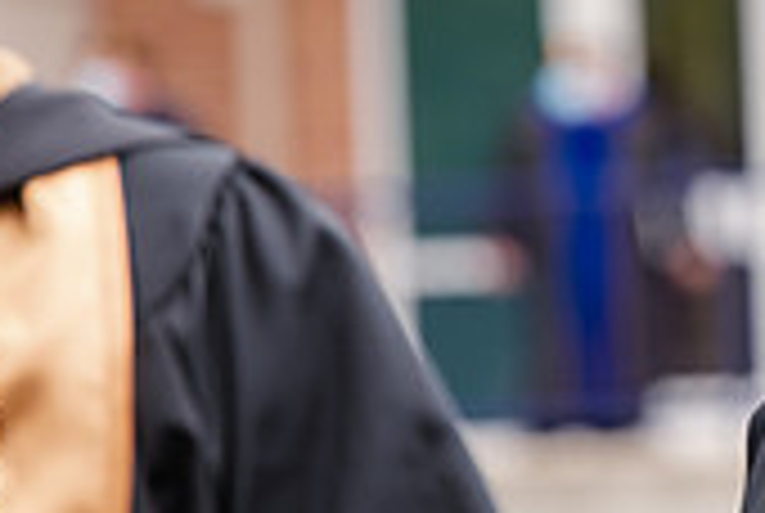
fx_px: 13049
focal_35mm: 613
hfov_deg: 3.3
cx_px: 1170
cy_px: 326
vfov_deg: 2.3
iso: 400
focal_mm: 180
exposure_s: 1/500
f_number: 5
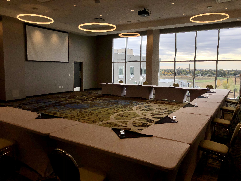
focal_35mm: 28
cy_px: 90
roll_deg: -0.4
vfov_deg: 49.7
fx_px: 195
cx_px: 120
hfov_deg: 63.4
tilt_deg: -6.6
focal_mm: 3.99
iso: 20
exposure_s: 1/1200
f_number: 1.8
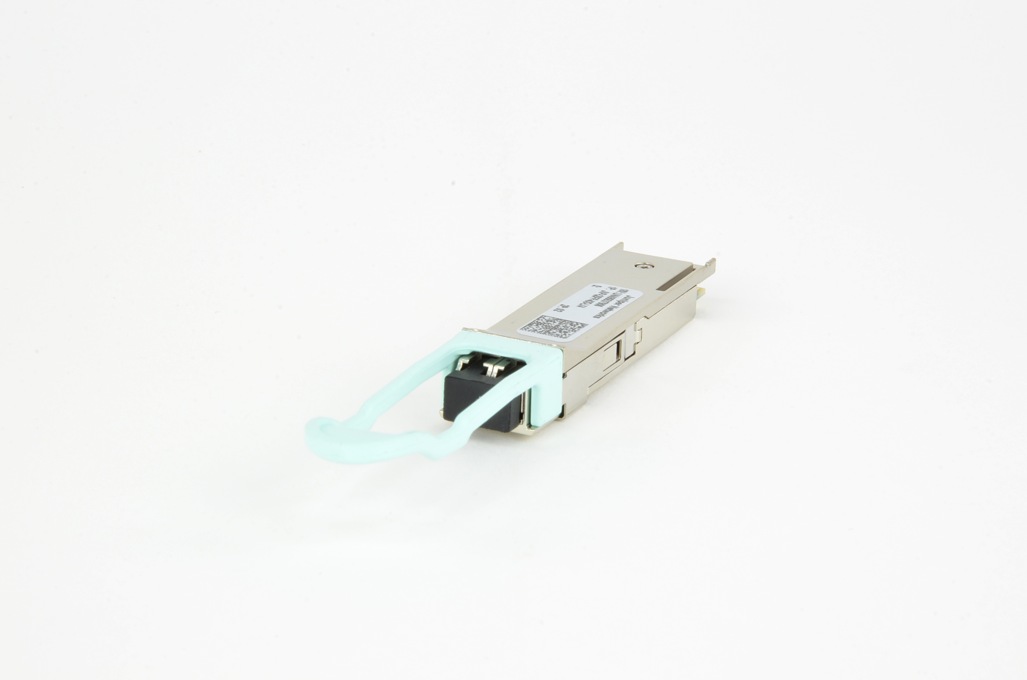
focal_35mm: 158
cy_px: 340
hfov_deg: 13.1
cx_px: 514
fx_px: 4484
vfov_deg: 8.7
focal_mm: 105
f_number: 25
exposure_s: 1
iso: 100
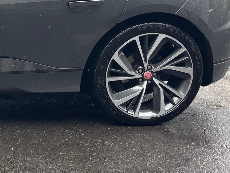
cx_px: -75
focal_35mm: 74
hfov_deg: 23.1
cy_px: 51
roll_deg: -1.0
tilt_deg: -15.5
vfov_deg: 19.8
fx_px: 492
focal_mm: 5.96
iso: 50
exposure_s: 1/133
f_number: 1.6
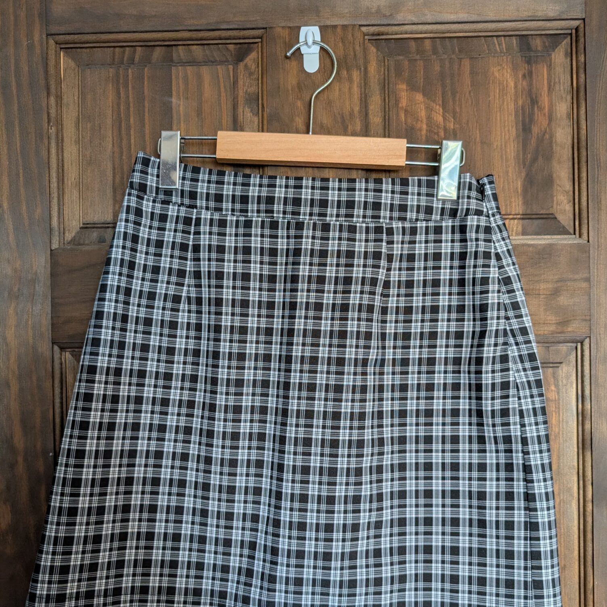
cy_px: 349
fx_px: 575
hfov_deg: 55.6
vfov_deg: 55.4
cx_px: 312
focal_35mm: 29
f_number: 1.68
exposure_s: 1/120
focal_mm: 6.9
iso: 134
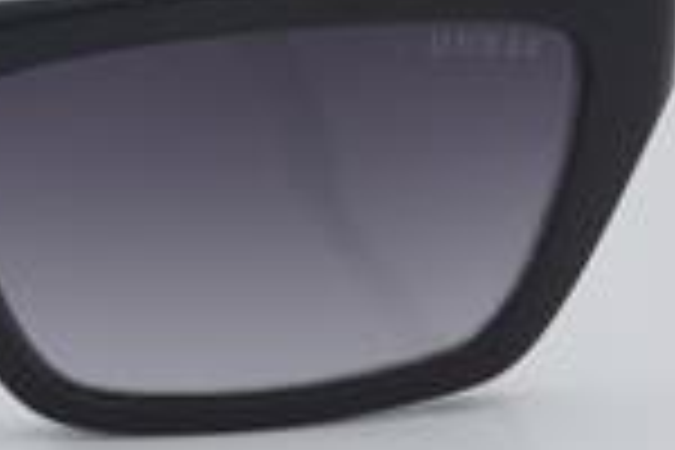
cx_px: -180
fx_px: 4112
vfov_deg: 6.3
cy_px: 212
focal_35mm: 219
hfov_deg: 9.2
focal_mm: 55
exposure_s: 1/4
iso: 100
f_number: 32
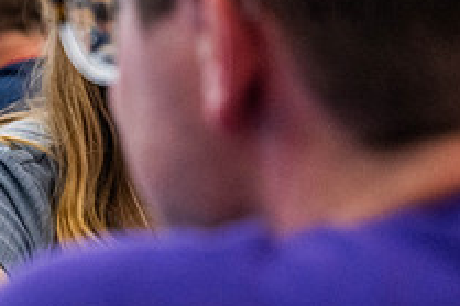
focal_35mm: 170
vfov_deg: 8.1
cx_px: -40
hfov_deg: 11.9
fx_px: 2170
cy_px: 169
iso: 2500
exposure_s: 1/250
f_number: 4
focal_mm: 54
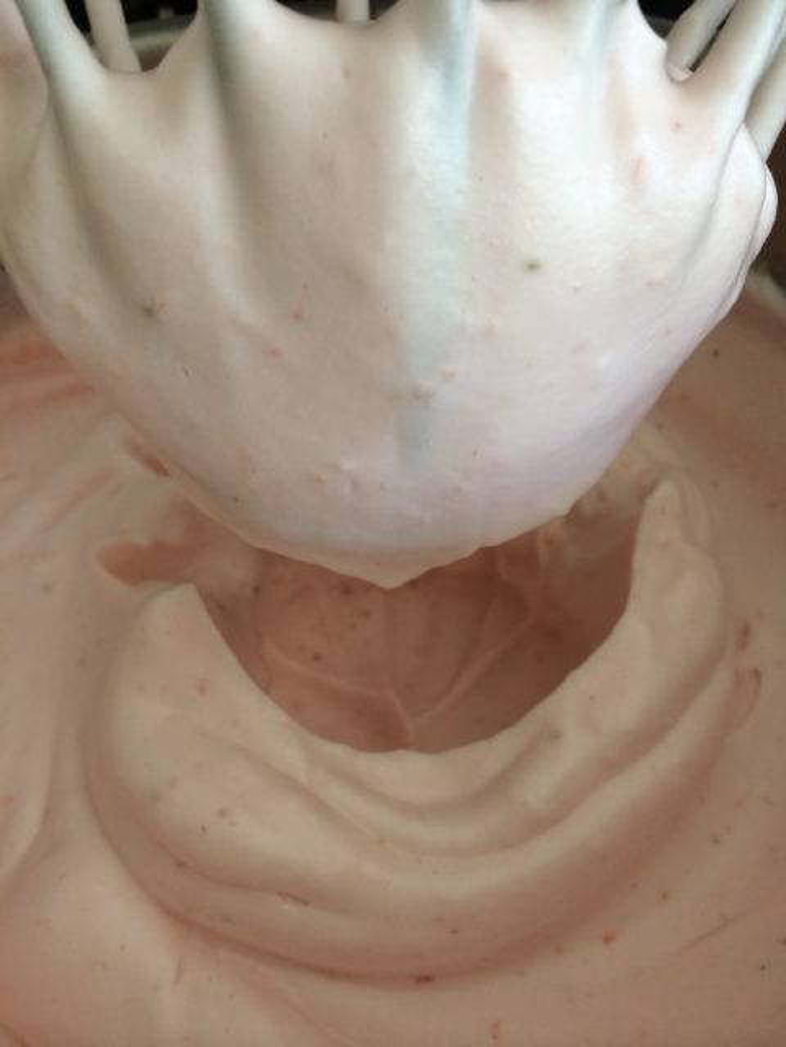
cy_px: 524
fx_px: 908
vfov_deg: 60.0
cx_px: 393
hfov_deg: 46.8
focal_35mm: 30
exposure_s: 1/40
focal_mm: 4.12
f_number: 2.2
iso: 32
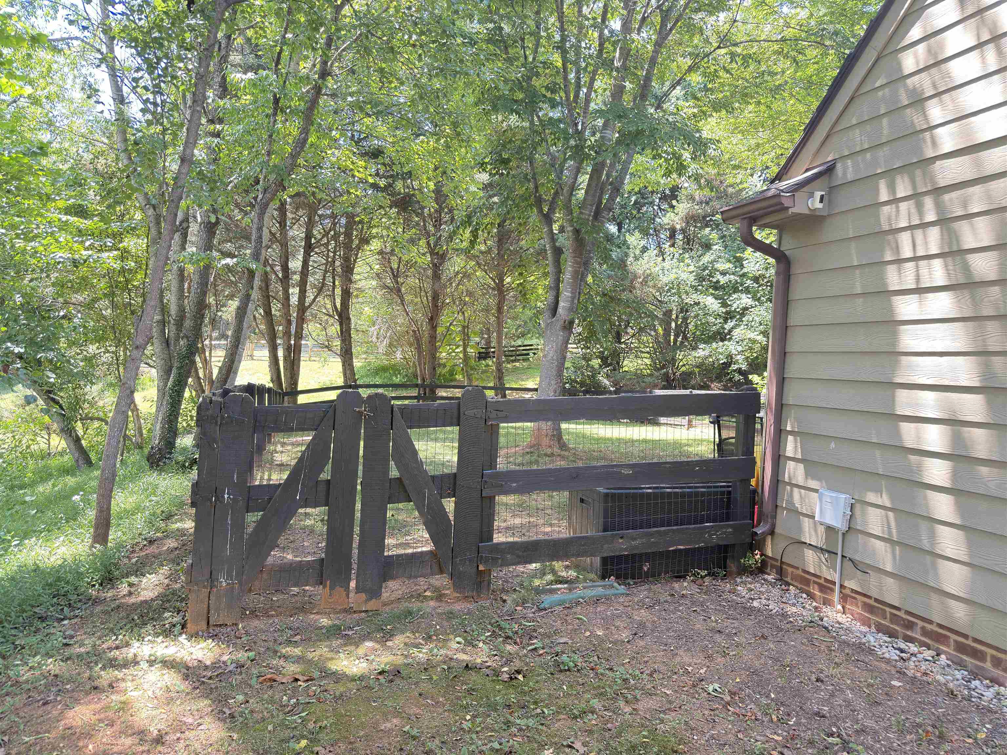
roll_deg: -3.3
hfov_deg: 71.6
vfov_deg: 56.8
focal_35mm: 24
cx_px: 504
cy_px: 378
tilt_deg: -0.3
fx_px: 698
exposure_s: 1/149
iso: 200
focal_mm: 6.76
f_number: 1.78
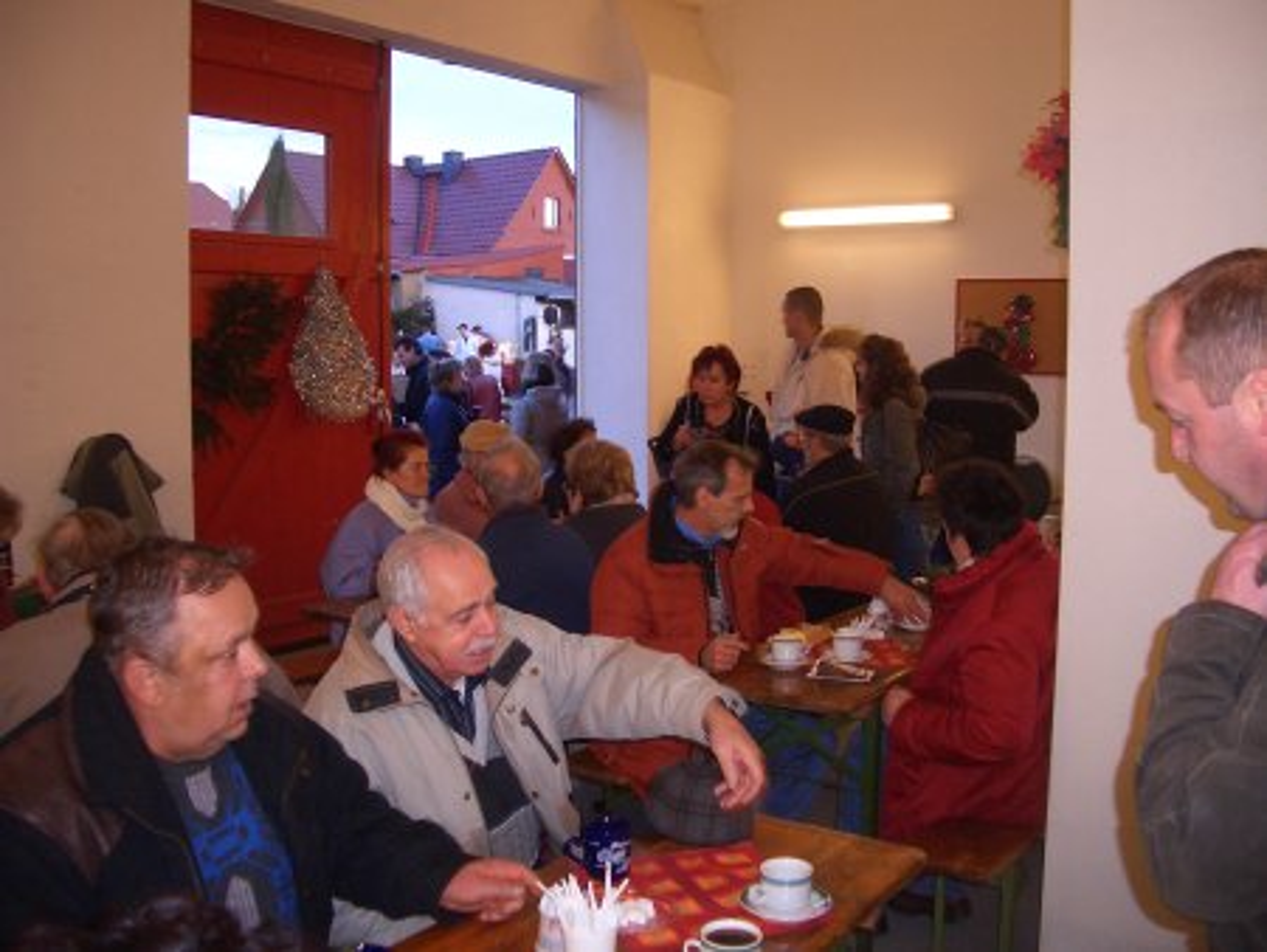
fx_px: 1282
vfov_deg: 40.7
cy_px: 476
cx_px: 634
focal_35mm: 35
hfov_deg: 52.6
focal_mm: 5.8
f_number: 2.6
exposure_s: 1/40
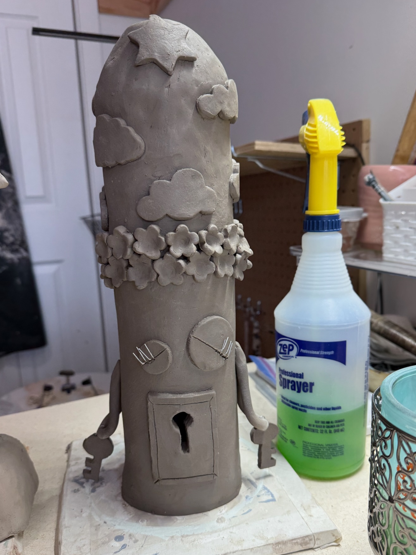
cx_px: 208
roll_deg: +3.6
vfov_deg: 63.4
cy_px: 296
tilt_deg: -10.6
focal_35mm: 28
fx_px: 448
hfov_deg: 49.8
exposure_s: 1/120
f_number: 1.78
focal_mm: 6.76
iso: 80
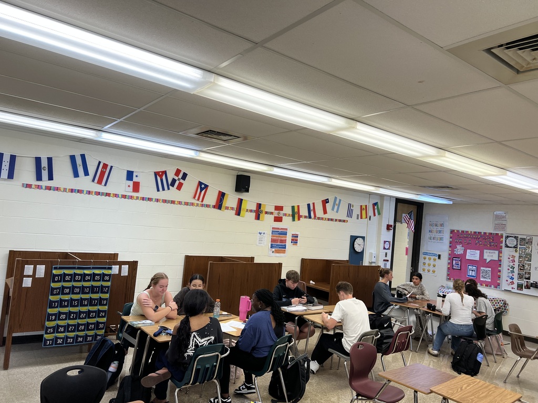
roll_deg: -5.4
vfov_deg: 53.1
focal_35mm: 26
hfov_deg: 67.3
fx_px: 404
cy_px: 202
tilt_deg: +2.6
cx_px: 269
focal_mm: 5.7
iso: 50
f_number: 1.5
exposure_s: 1/120
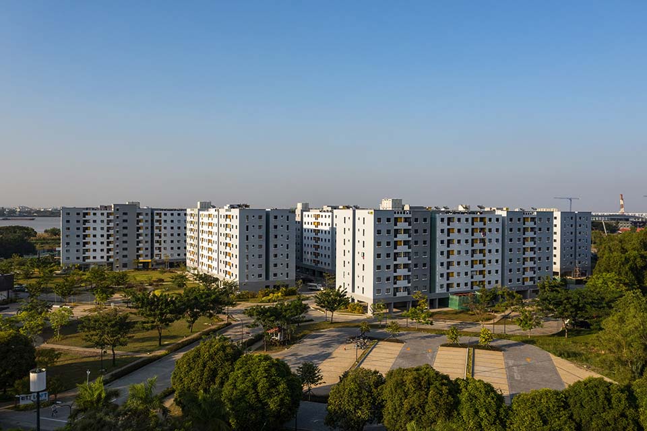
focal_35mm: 28
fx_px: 503
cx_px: 324
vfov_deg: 46.4
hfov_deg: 65.5
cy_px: 216
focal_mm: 10.26
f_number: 6.3
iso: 100
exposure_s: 1/400
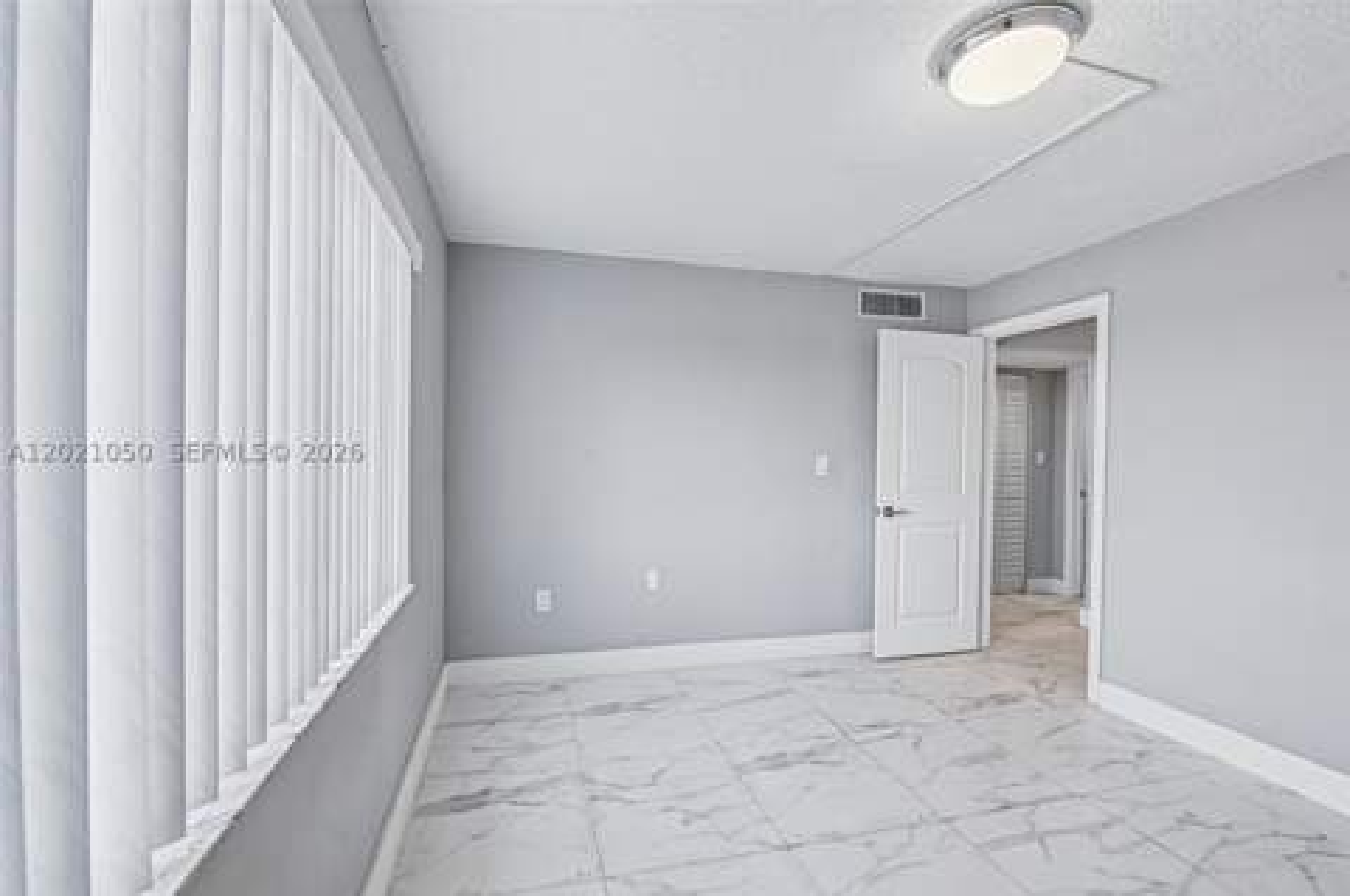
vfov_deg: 81.1
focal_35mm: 14
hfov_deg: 104.3
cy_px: 448
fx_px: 524
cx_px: 675
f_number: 7.1
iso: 100
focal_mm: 14
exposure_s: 1/20
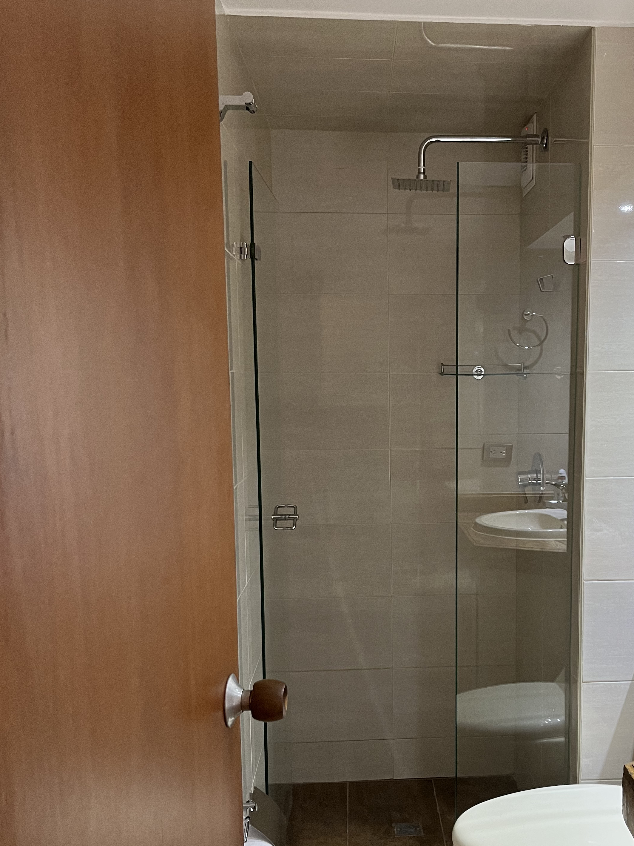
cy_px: 504
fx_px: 903
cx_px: 434
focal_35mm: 37
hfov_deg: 38.1
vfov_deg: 49.9
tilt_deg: -8.2
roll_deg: +1.4
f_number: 1.6
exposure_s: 1/60
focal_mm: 5.1
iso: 125
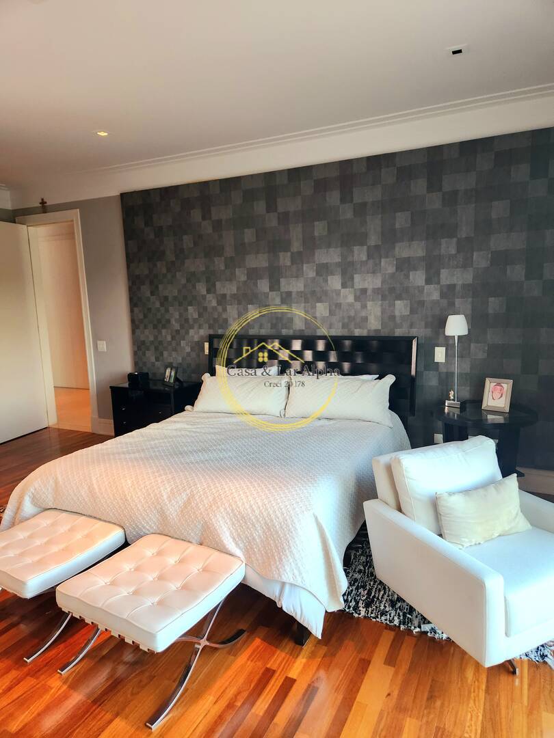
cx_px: 277
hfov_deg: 58.9
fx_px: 491
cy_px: 369
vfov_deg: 73.9
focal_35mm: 23
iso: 200
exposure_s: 1/182
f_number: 1.8
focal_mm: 5.4
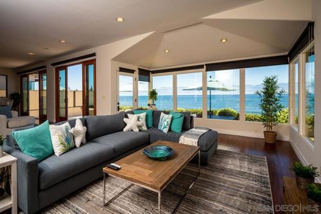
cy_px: 107
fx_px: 156
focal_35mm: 18
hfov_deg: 91.6
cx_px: 160
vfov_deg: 68.8
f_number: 8
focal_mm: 17.5
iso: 200
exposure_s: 1/200
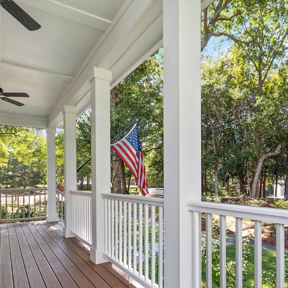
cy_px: 187
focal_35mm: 25
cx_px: 171
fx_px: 235
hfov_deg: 62.5
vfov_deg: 61.7
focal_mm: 10
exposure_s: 1/25
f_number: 4.5
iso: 100
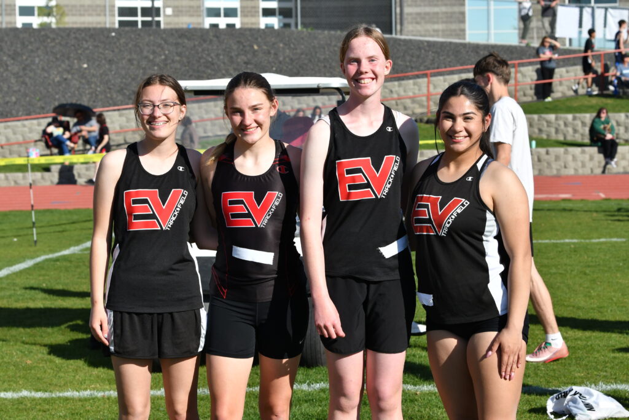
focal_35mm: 105
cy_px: 210
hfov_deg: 19.5
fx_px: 1835
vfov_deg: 13.0
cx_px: 314
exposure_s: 1/1600
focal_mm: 70
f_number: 6.3
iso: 400
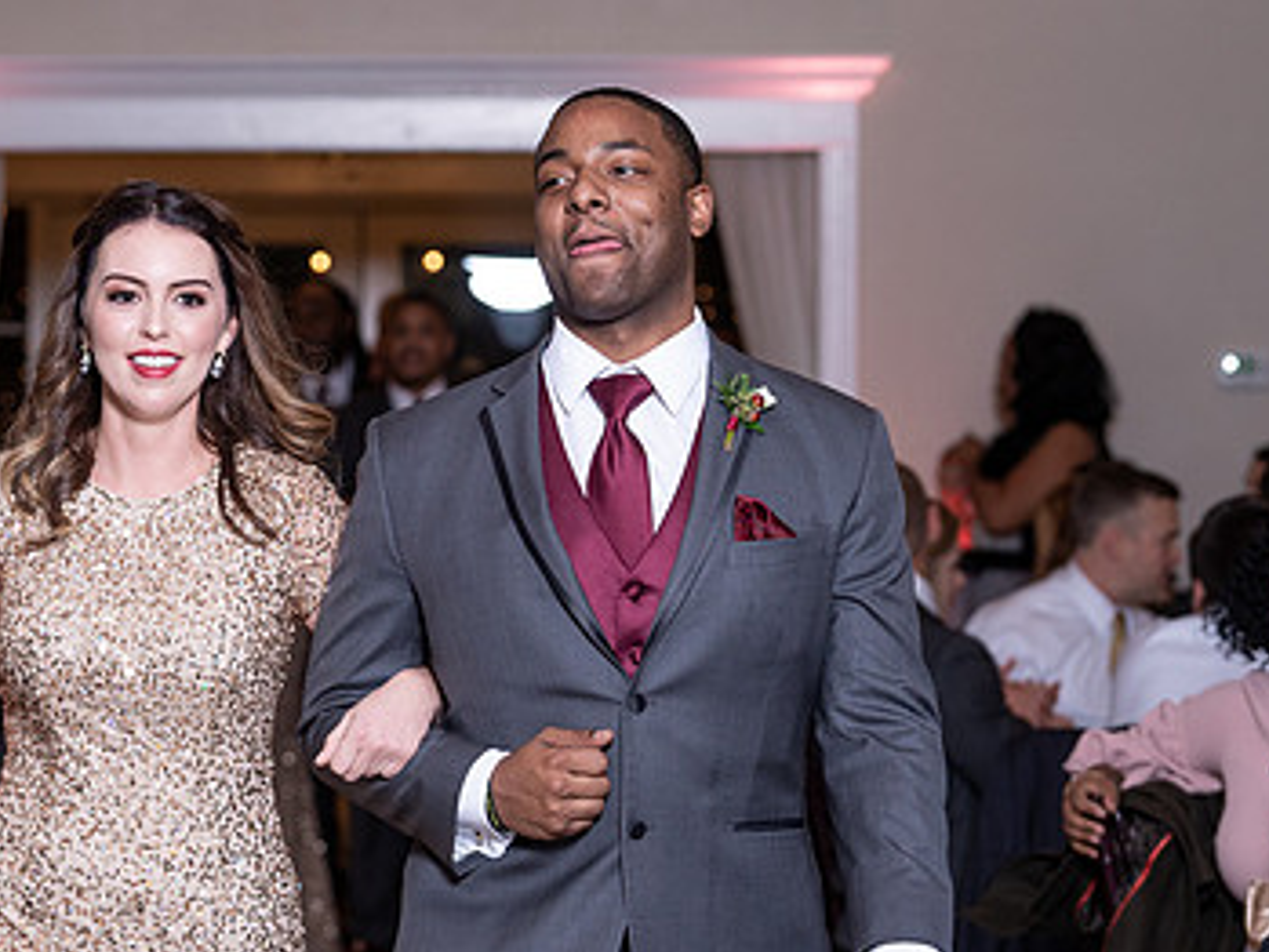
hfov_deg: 11.5
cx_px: 433
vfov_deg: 8.6
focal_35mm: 172
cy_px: 418
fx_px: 6308
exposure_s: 1/200
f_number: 4
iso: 800
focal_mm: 92
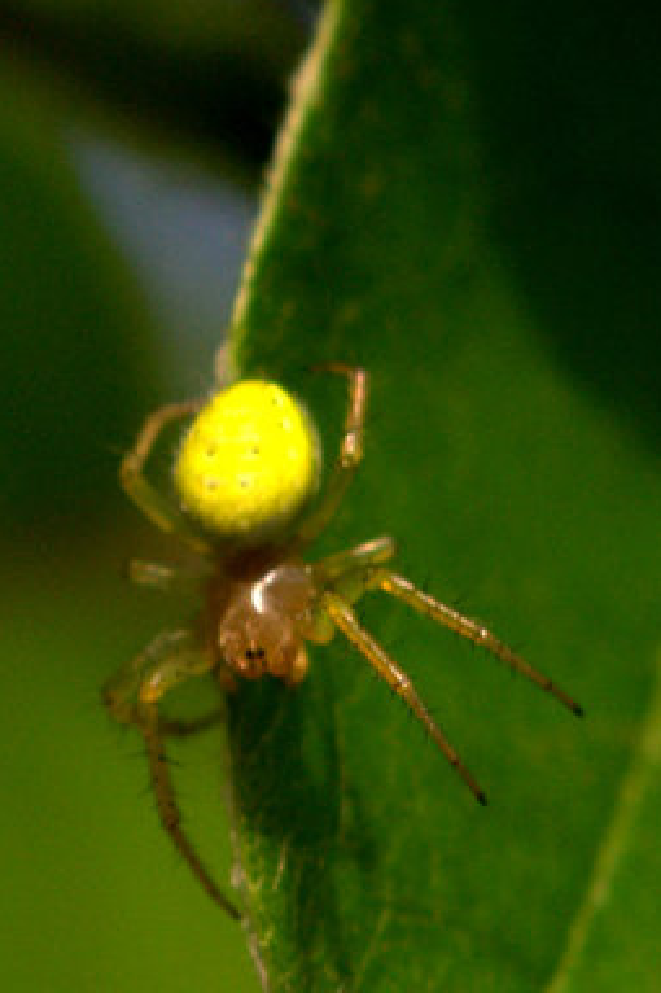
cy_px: 578
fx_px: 3799
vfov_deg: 14.9
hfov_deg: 9.9
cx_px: 235
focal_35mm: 138
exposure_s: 1/125
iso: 400
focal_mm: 55
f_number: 8
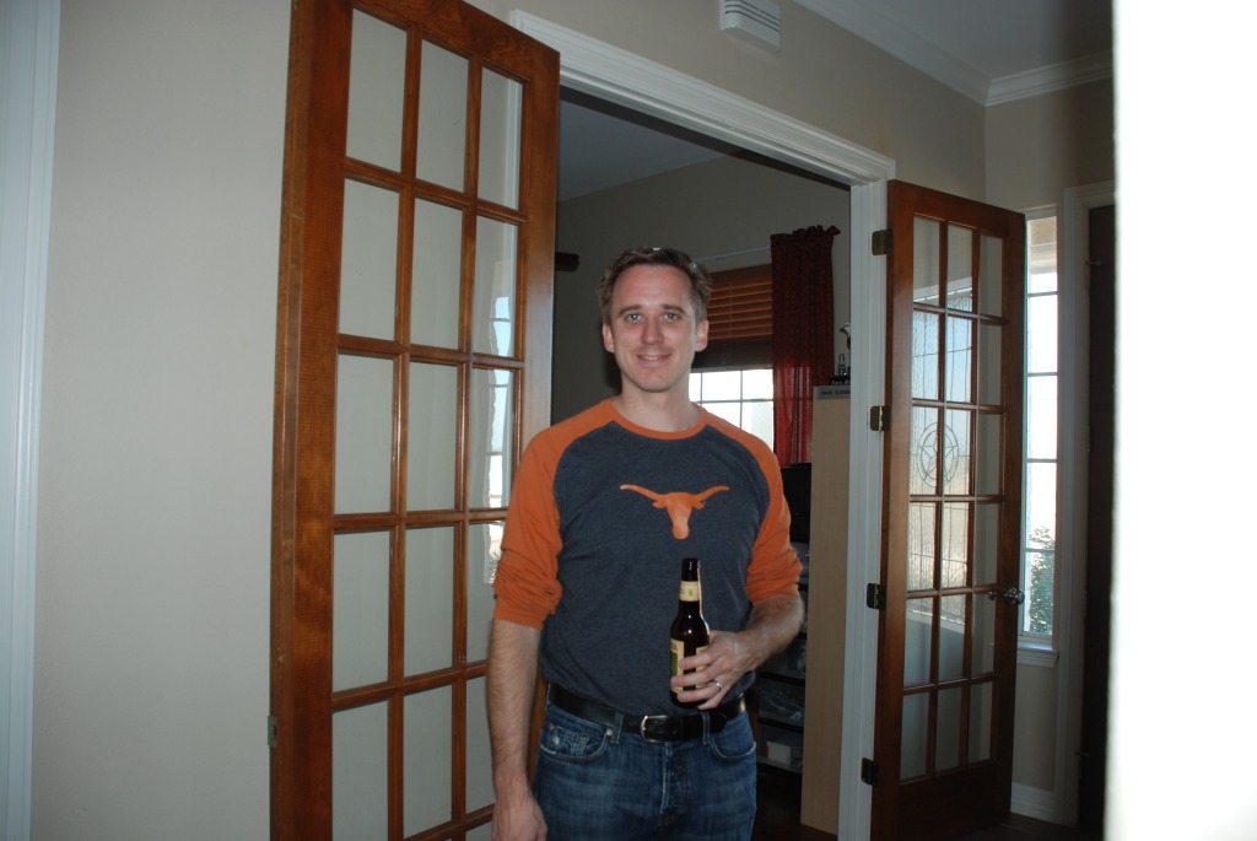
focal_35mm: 27
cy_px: 420
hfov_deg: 67.3
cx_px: 628
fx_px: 944
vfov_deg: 48.0
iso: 200
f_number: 3.5
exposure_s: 1/60
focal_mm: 18
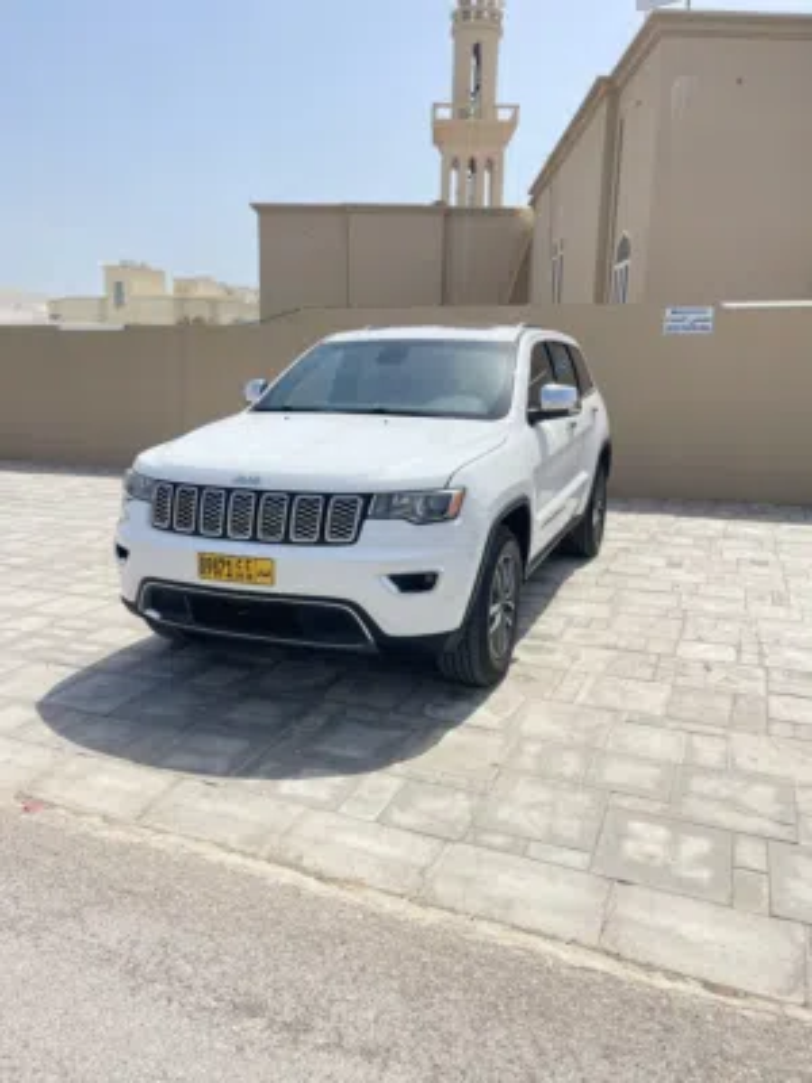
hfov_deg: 53.1
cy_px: 542
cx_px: 406
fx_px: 813
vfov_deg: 67.3
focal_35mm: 26
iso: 50
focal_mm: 5.1
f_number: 1.6
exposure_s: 1/5917
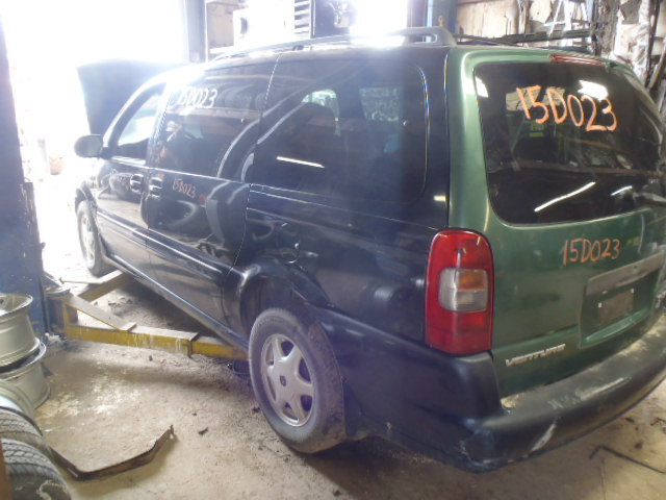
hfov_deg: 63.4
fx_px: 539
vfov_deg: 49.7
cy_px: 250
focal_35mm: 28
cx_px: 333
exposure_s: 1/10
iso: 200
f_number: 3.9
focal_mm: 5
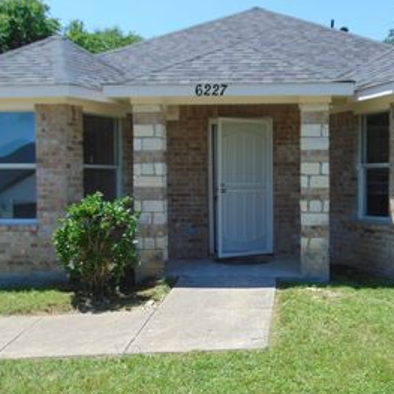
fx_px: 541
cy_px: 203
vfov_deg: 40.0
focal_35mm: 42
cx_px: 264
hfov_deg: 39.5
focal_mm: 4.5
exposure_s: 1/800
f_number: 3
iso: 80
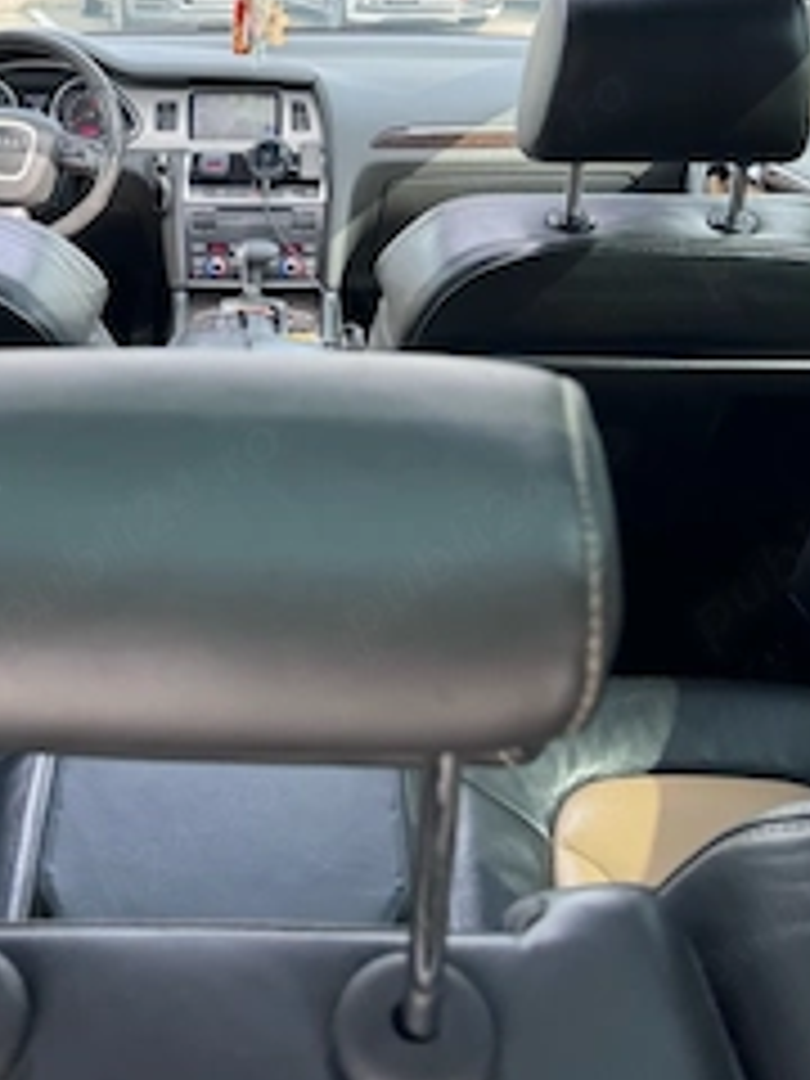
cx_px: 225
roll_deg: -2.2
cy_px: 234
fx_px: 1248
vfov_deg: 44.8
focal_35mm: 40
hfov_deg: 35.3
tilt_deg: -15.7
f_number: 1.78
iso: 50
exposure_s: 1/138
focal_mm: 6.76
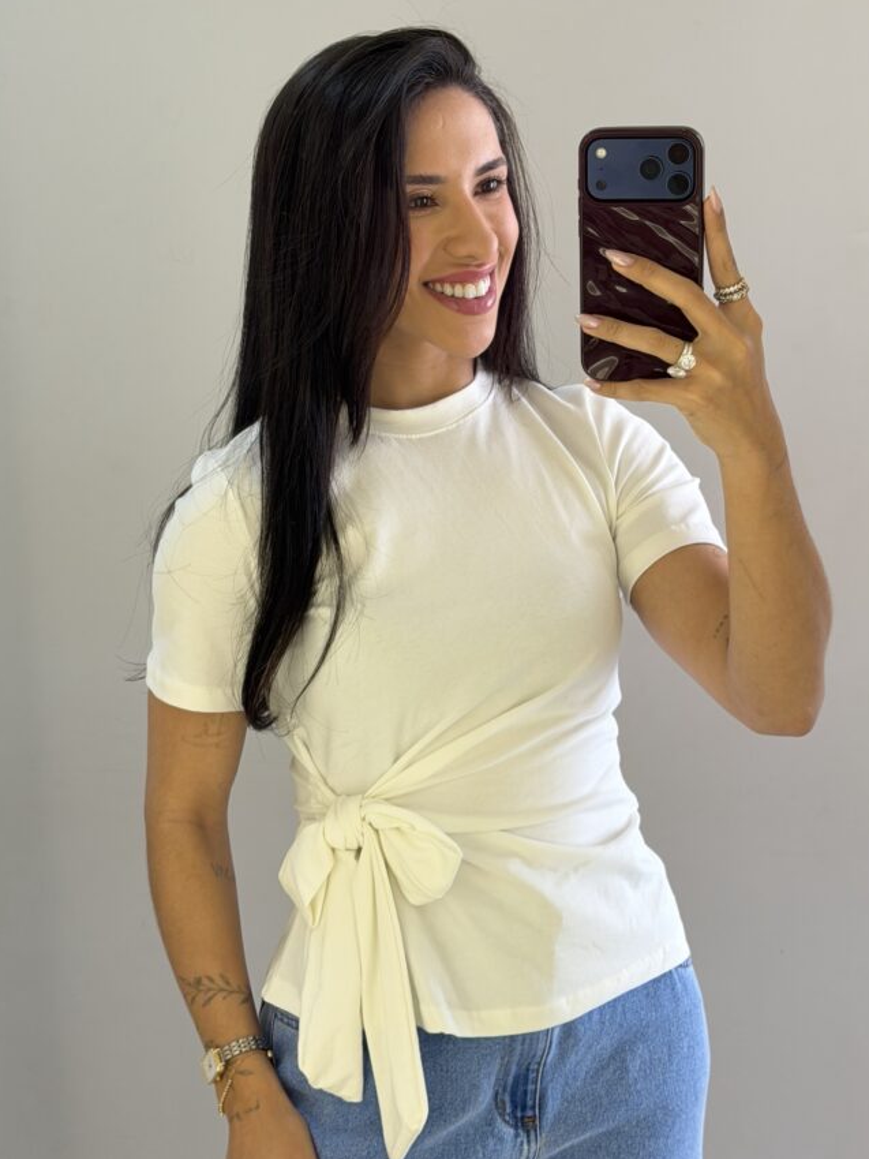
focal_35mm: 49
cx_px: 438
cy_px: 578
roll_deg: +2.0
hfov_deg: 29.7
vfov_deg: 38.9
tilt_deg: -10.5
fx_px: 1640
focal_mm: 6.76
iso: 64
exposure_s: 1/60
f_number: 1.78
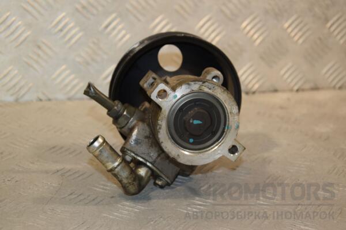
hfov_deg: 27.0
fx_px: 721
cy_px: 115
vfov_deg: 18.2
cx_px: 173
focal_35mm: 75
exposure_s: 1/200
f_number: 6.3
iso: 800
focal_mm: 50
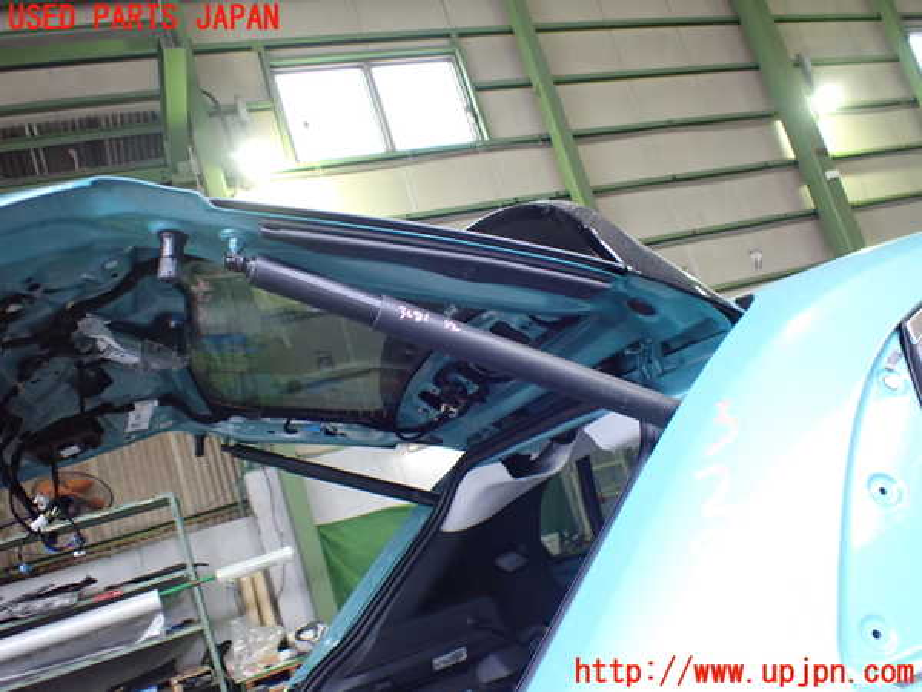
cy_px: 346
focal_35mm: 30
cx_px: 461
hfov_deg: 60.0
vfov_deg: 46.8
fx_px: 799
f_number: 2.3
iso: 800
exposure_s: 1/60
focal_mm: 5.4
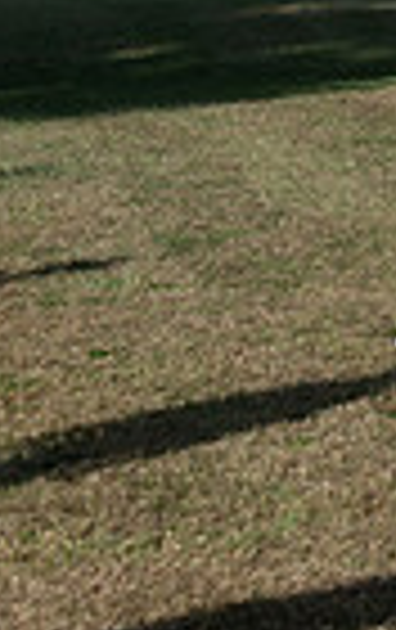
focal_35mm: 295
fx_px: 5073
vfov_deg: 7.0
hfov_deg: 4.3
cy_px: -182
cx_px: 1242
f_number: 7.1
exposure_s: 1/1000
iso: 320
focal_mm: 70
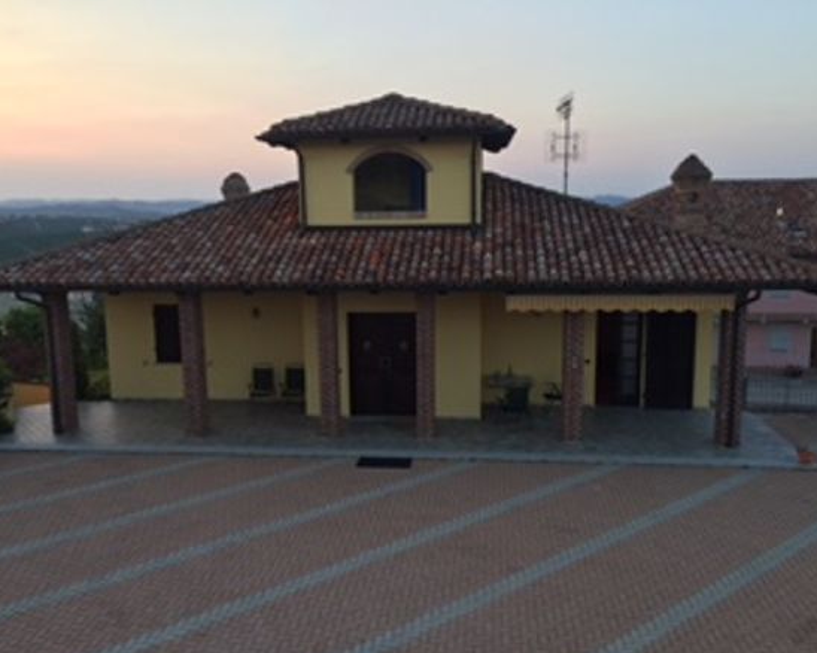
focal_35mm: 31
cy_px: 334
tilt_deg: -12.2
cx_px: 388
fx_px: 749
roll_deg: +0.0
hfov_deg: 57.2
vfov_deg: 47.1
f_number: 2.2
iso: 32
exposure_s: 1/106
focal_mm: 4.15
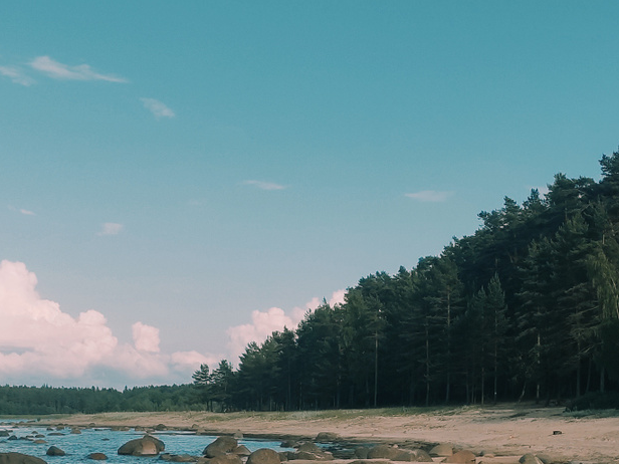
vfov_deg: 18.6
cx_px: 380
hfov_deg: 25.6
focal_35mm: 76
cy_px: 524
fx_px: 1359
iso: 112
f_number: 1.75
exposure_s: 1/1819
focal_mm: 4.77
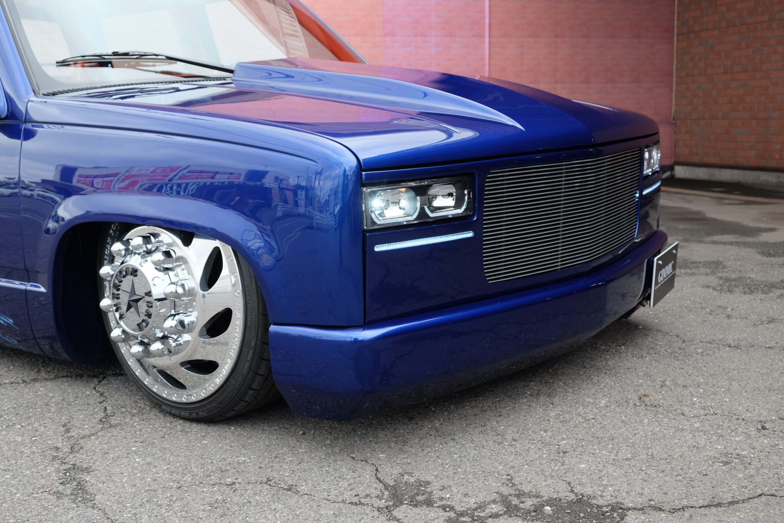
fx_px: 871
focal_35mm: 40
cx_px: 392
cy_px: 262
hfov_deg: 48.5
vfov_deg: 33.4
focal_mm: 26.5
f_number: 5.6
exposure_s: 1/180
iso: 400
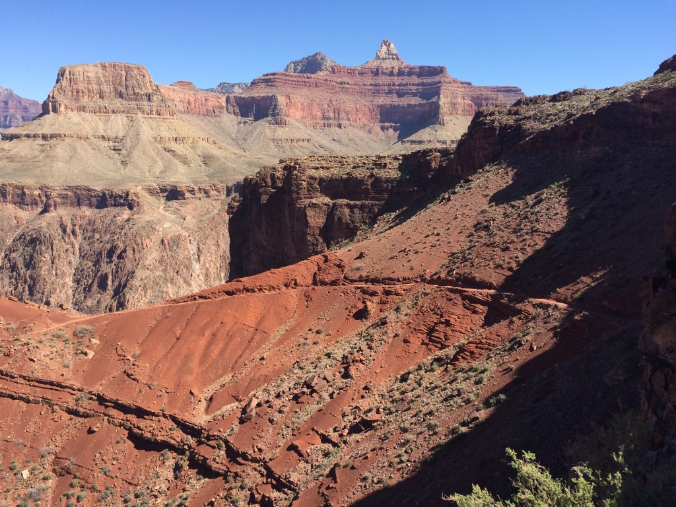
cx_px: 338
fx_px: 566
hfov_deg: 61.7
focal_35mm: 29
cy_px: 254
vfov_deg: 48.2
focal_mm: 4.15
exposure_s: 1/1325
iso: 32
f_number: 2.2
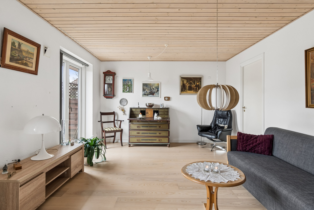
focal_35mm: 20
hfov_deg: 85.4
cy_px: 105
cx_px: 157
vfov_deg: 63.2
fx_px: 170
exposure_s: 1
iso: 200
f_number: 8
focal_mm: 13
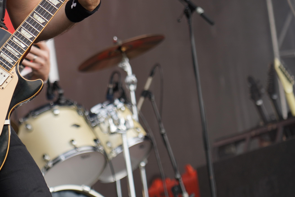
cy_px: 10
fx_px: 1975
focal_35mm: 241
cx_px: -11
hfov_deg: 8.5
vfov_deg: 5.7
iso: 100
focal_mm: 105
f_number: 4
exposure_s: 1/125
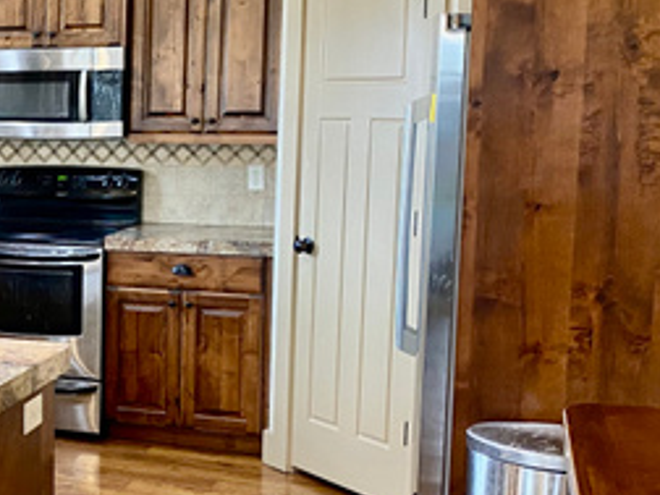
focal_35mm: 66
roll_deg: -0.5
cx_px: -68
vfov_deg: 22.3
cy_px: 262
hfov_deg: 27.0
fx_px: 1258
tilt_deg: -9.2
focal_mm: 4.25
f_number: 1.8
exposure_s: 1/60
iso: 125
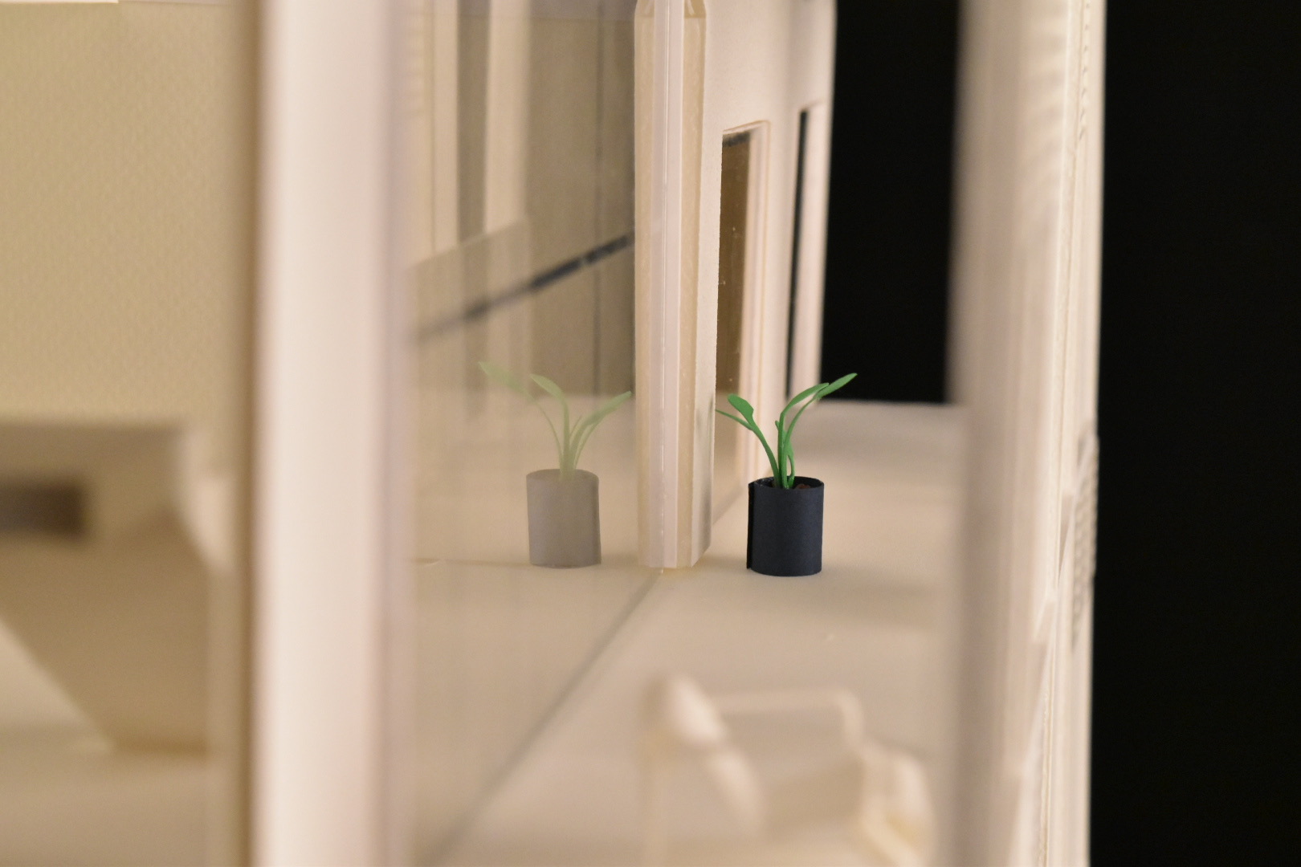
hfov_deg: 24.6
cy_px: 434
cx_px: 650
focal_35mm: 82
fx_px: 2981
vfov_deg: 16.6
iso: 4000
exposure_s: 1/80
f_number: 8
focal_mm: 55
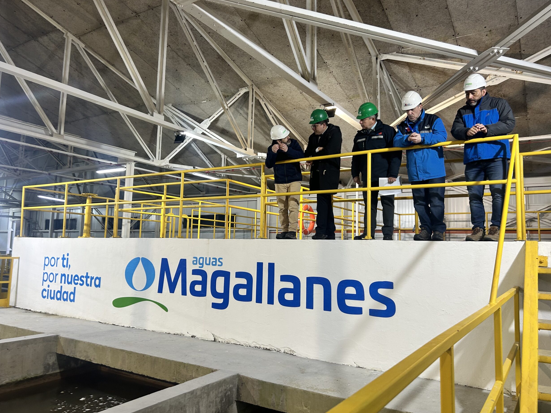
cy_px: 201
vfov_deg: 51.4
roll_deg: -1.4
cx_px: 279
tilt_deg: +6.2
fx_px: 430
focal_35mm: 27
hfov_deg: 65.3
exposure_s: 1/50
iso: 64
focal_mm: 5.7
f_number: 1.5
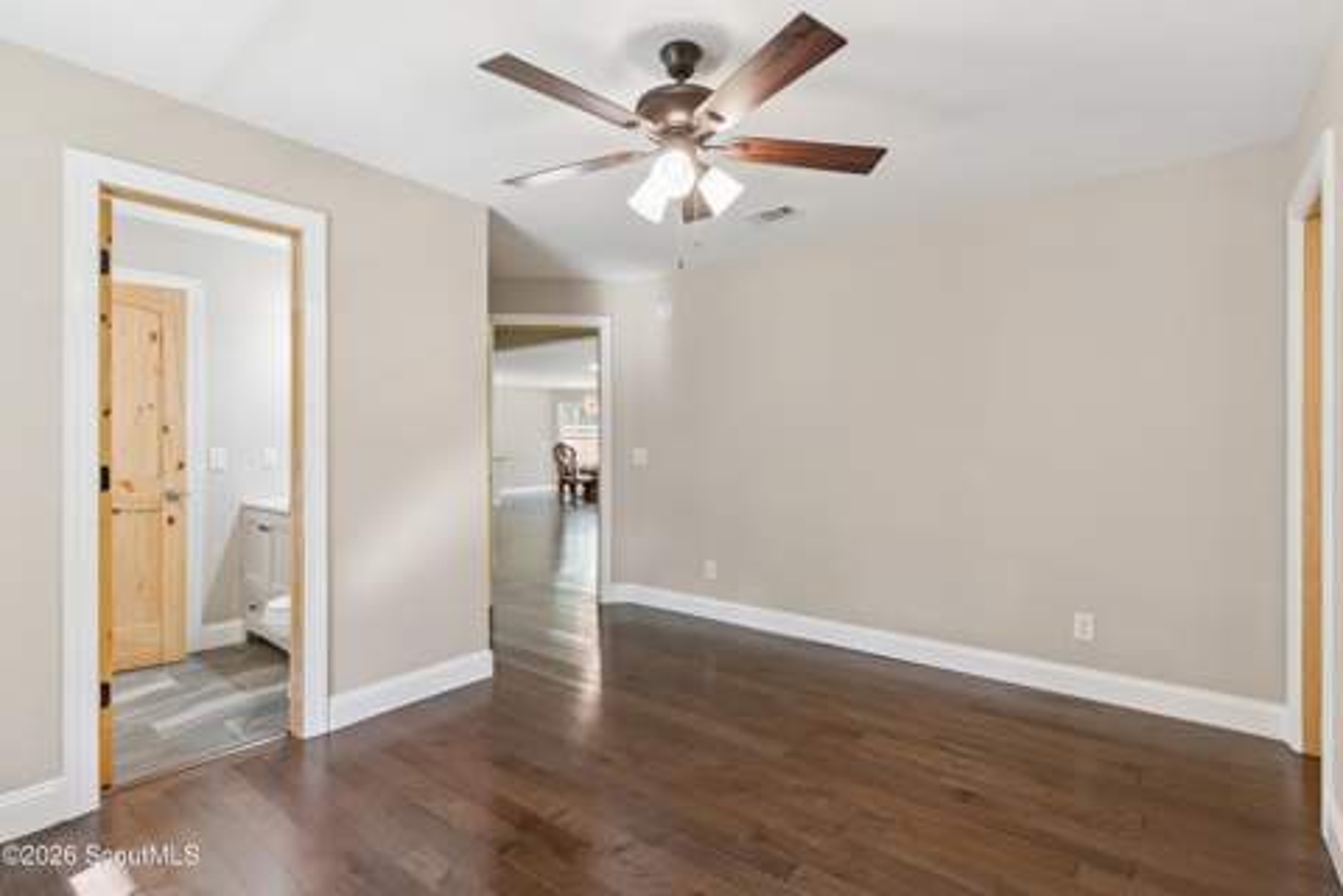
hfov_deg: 93.3
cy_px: 448
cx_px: 672
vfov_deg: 70.4
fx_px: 634
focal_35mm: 17
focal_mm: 17
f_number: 8
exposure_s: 1/5
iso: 250
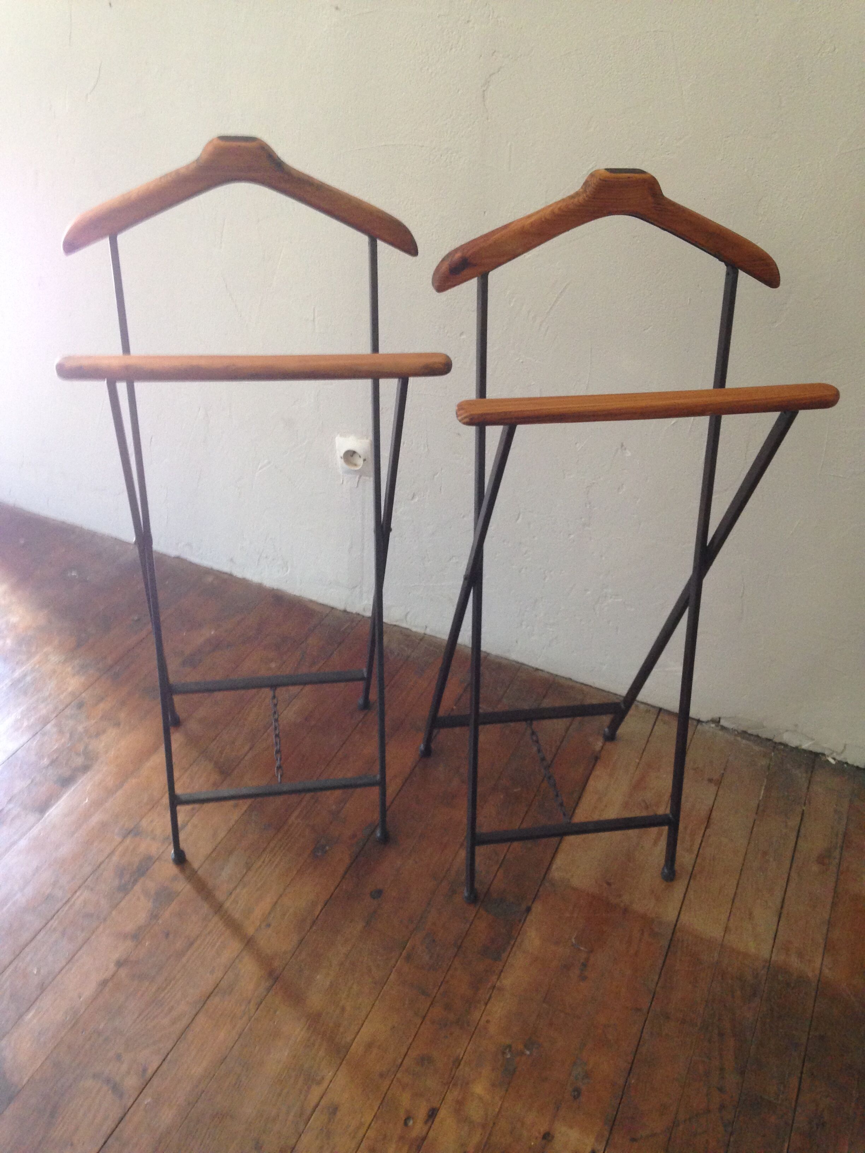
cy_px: 576
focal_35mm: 33
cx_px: 432
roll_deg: -2.8
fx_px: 1099
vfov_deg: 55.4
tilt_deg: -36.6
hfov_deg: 42.9
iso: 160
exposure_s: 1/20
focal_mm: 4.12
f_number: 2.4
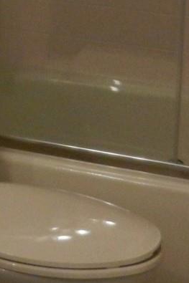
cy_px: -121
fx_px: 1095
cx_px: -127
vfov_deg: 14.0
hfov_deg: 9.5
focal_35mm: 139
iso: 640
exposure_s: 1/40
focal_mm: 5.9
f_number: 3.8
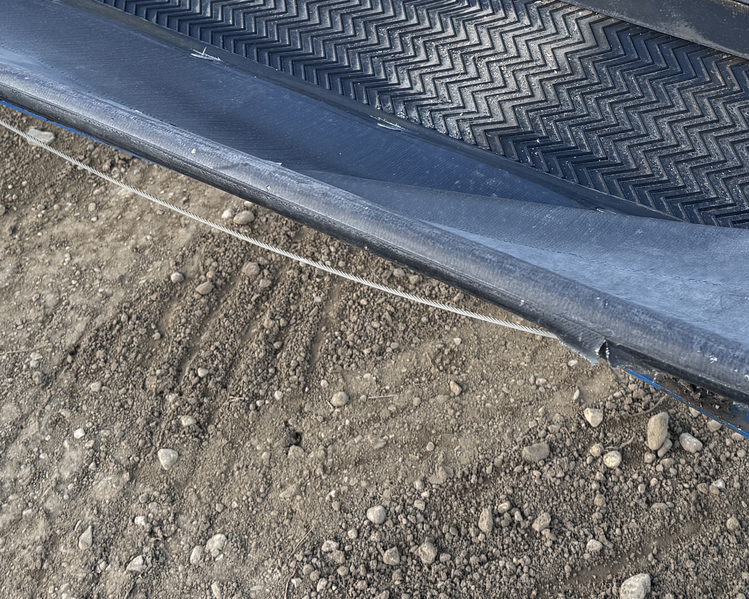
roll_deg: +4.5
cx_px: 553
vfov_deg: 24.0
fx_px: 1352
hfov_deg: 30.5
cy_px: 9
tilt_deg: -35.1
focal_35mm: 61
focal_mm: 6.76
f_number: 1.78
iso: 80
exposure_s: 1/531
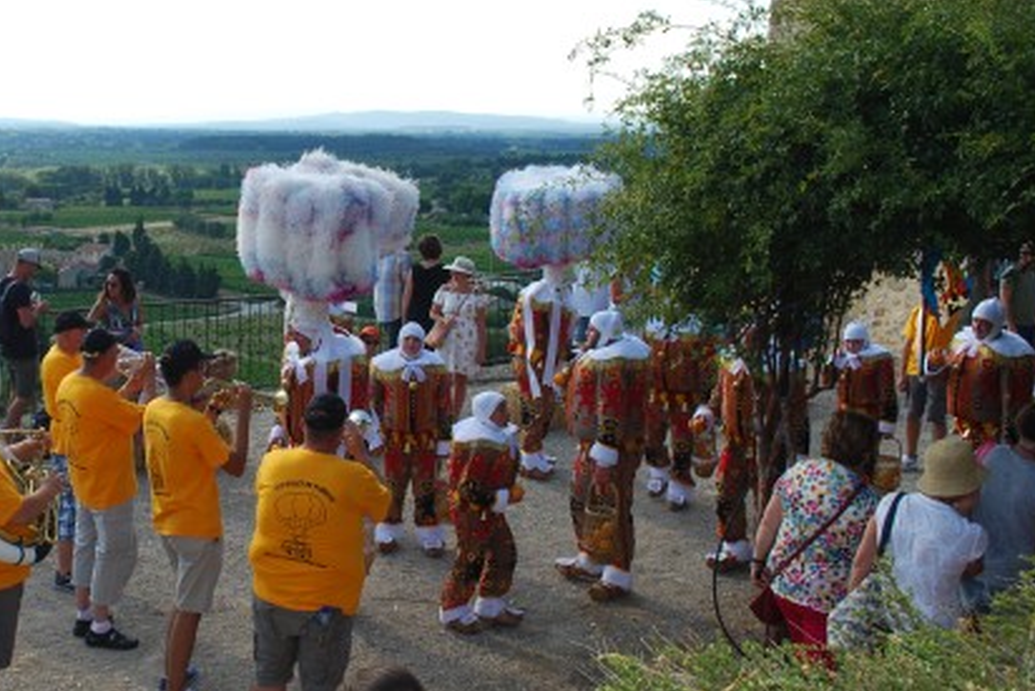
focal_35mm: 42
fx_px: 1208
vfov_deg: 31.8
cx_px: 259
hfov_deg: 44.8
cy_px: 270
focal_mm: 18
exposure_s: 1/200
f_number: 6.3
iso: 100
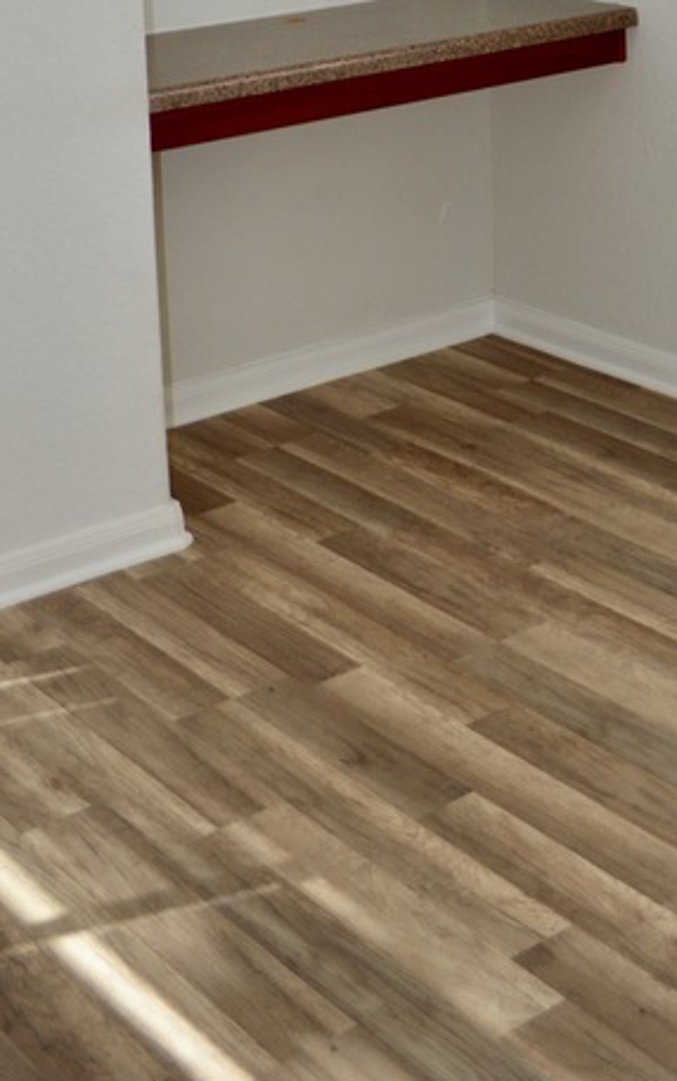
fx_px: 1917
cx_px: 734
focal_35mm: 65
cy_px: -182
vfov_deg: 28.0
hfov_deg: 19.2
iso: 100
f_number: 4
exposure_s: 1/125
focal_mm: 18
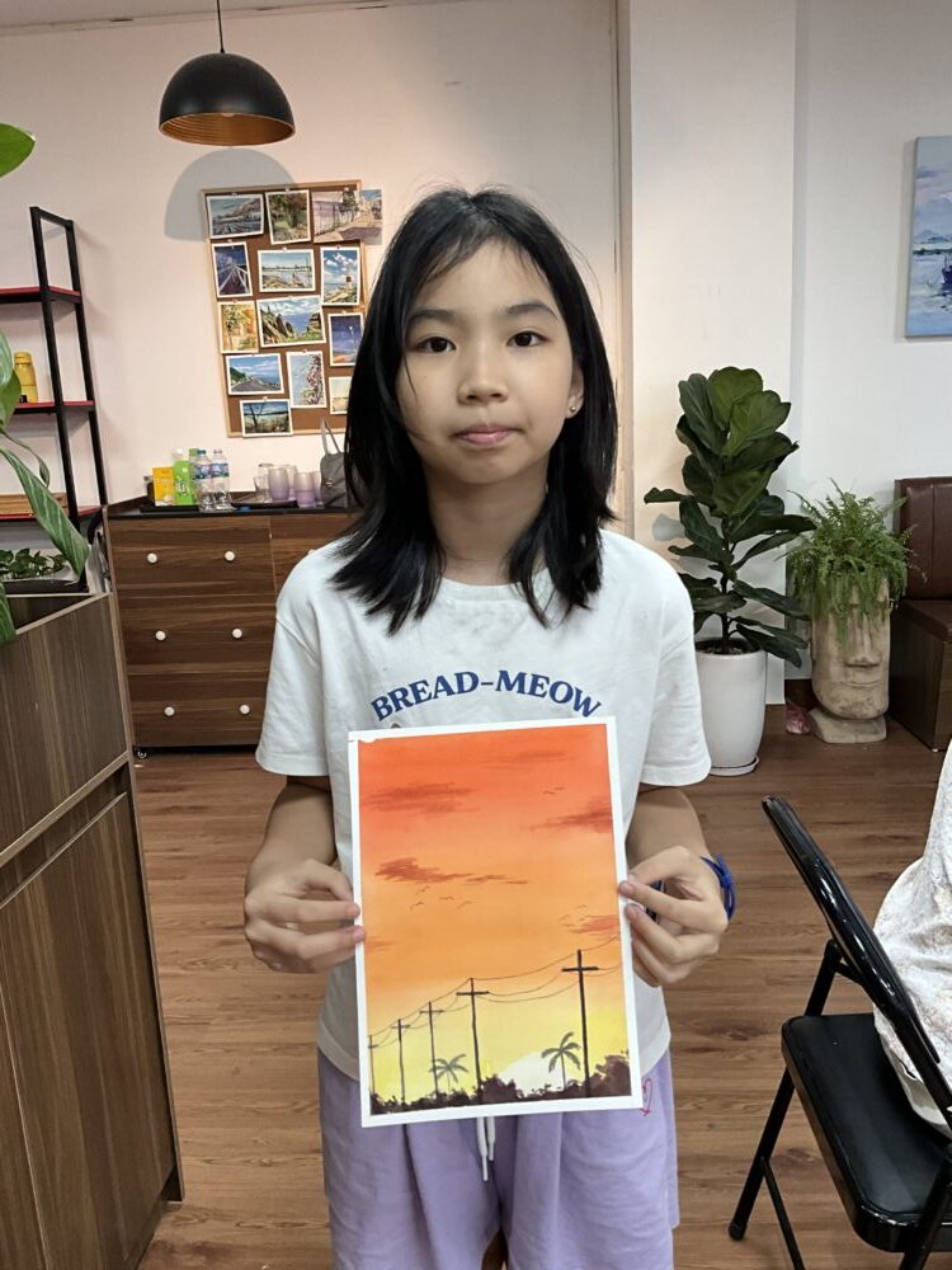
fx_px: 1063
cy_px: 635
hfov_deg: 48.2
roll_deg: +3.4
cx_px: 476
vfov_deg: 61.7
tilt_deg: -13.1
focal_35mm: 29
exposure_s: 1/60
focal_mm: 3
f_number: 1.8
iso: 80
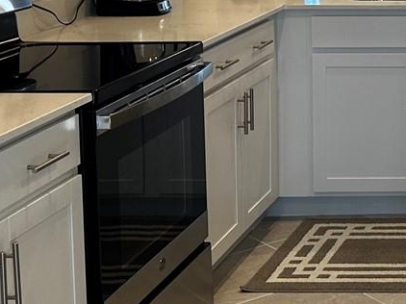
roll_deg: +0.4
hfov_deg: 18.8
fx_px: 1067
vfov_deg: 15.7
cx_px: 620
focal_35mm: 91
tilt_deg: -4.8
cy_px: -53
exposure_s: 1/121
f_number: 1.78
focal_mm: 6.86
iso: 100
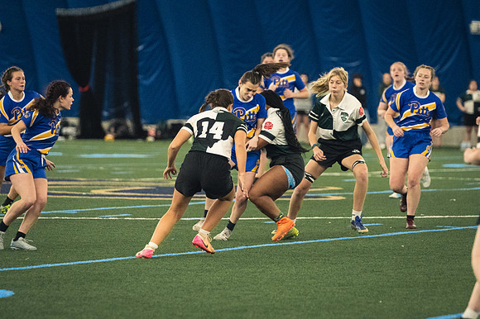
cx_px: 240
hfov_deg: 8.3
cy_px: 160
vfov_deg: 5.6
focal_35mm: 247
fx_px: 3291
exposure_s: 1/500
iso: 11400
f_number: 2.8
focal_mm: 165
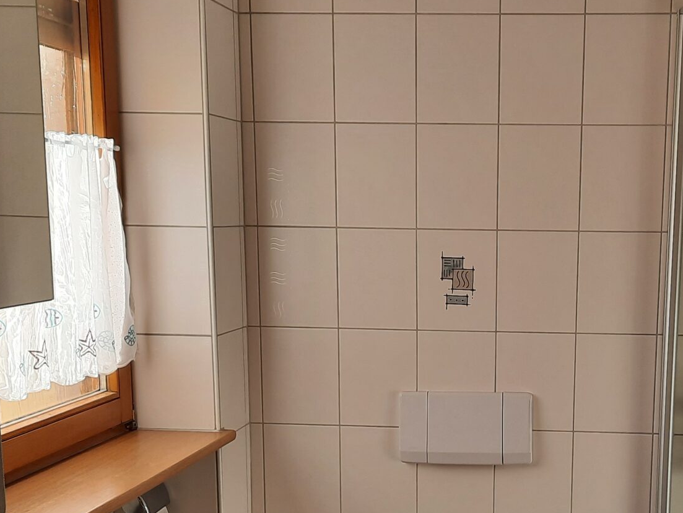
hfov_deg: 32.7
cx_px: 497
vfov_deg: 24.7
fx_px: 1145
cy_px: 429
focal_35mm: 58
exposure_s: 1/124
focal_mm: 4.6
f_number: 2
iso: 32
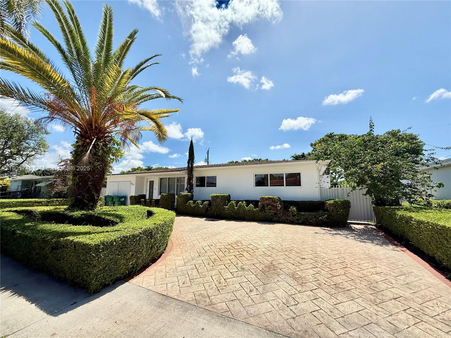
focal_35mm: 14
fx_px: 182
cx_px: 226
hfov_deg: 102.1
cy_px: 169
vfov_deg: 85.7
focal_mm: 2.22
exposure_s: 1/3460
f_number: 2.2
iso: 50
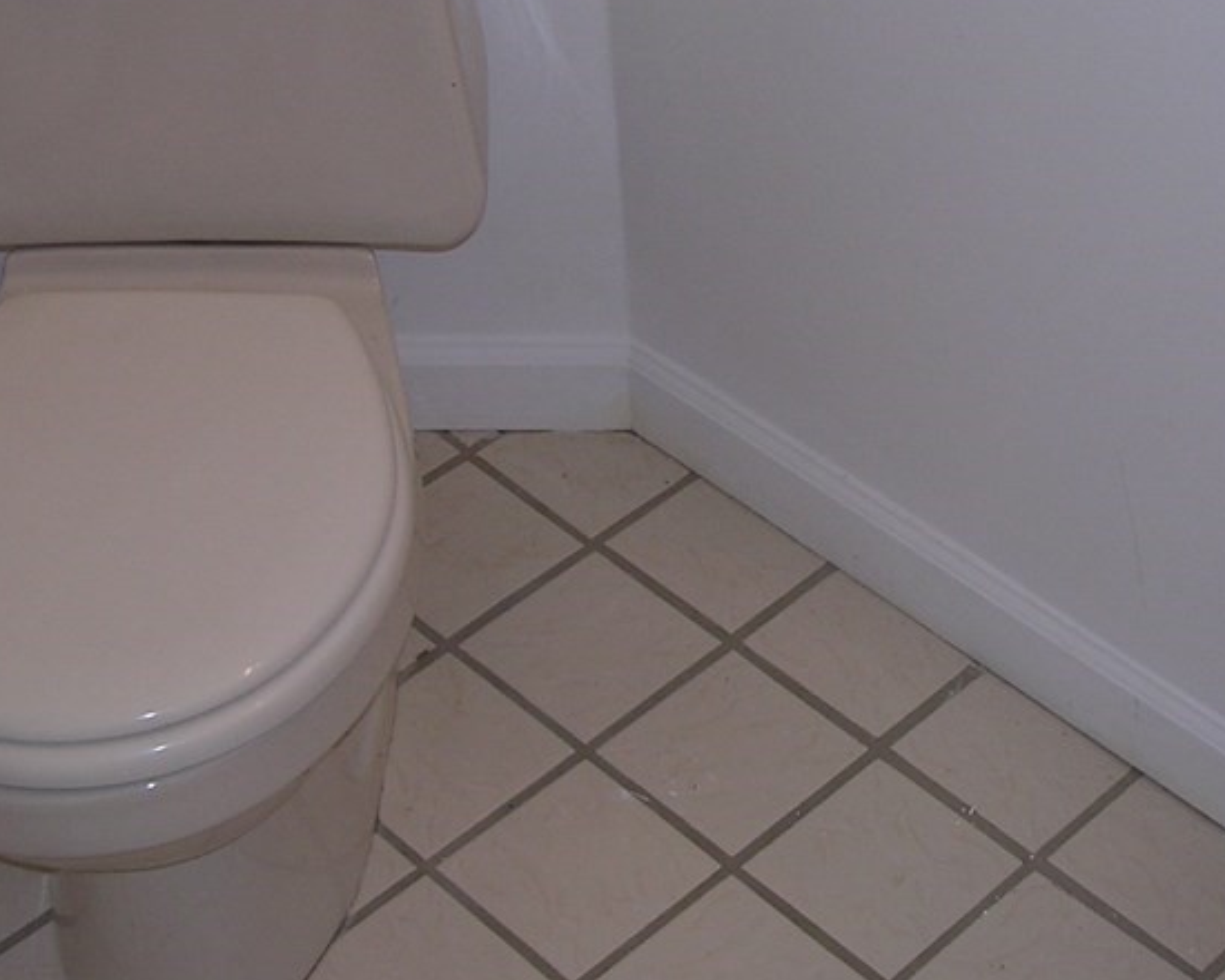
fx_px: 2502
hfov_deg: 27.2
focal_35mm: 69
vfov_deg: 22.1
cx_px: 915
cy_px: 356
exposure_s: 1/60.1
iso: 100
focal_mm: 5.8
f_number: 2.8
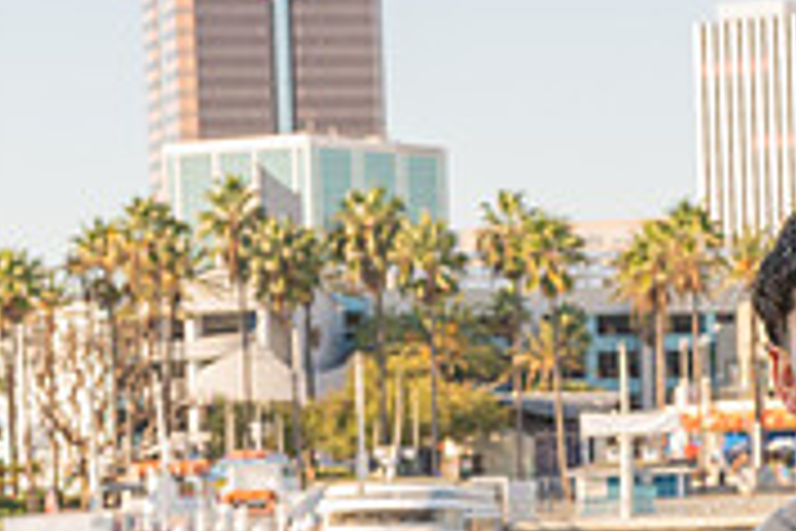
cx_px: 674
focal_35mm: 198
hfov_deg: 10.3
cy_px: 776
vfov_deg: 6.8
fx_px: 4378
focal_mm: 50
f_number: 9
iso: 200
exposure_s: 1/160
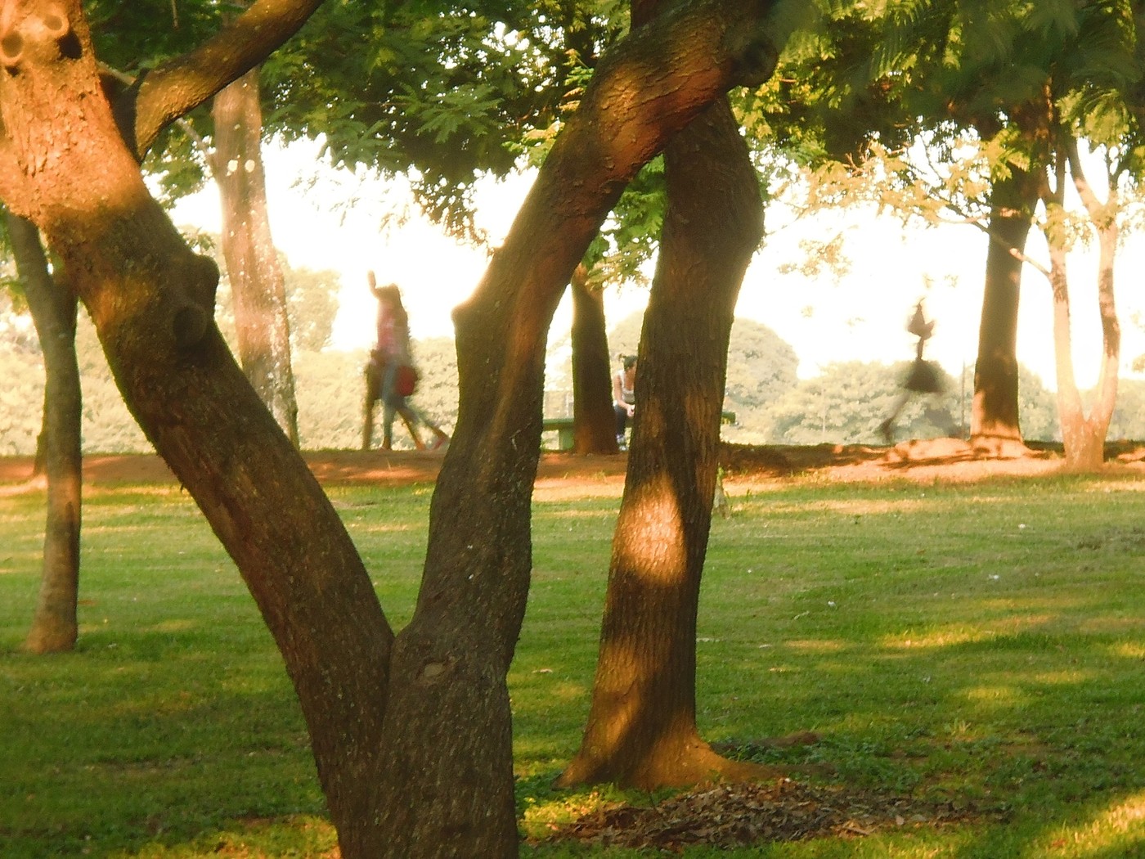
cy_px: 430
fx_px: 6351
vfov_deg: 7.7
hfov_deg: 10.3
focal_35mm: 192
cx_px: 572
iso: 100
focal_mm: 21.5
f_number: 6.9
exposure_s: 1/10
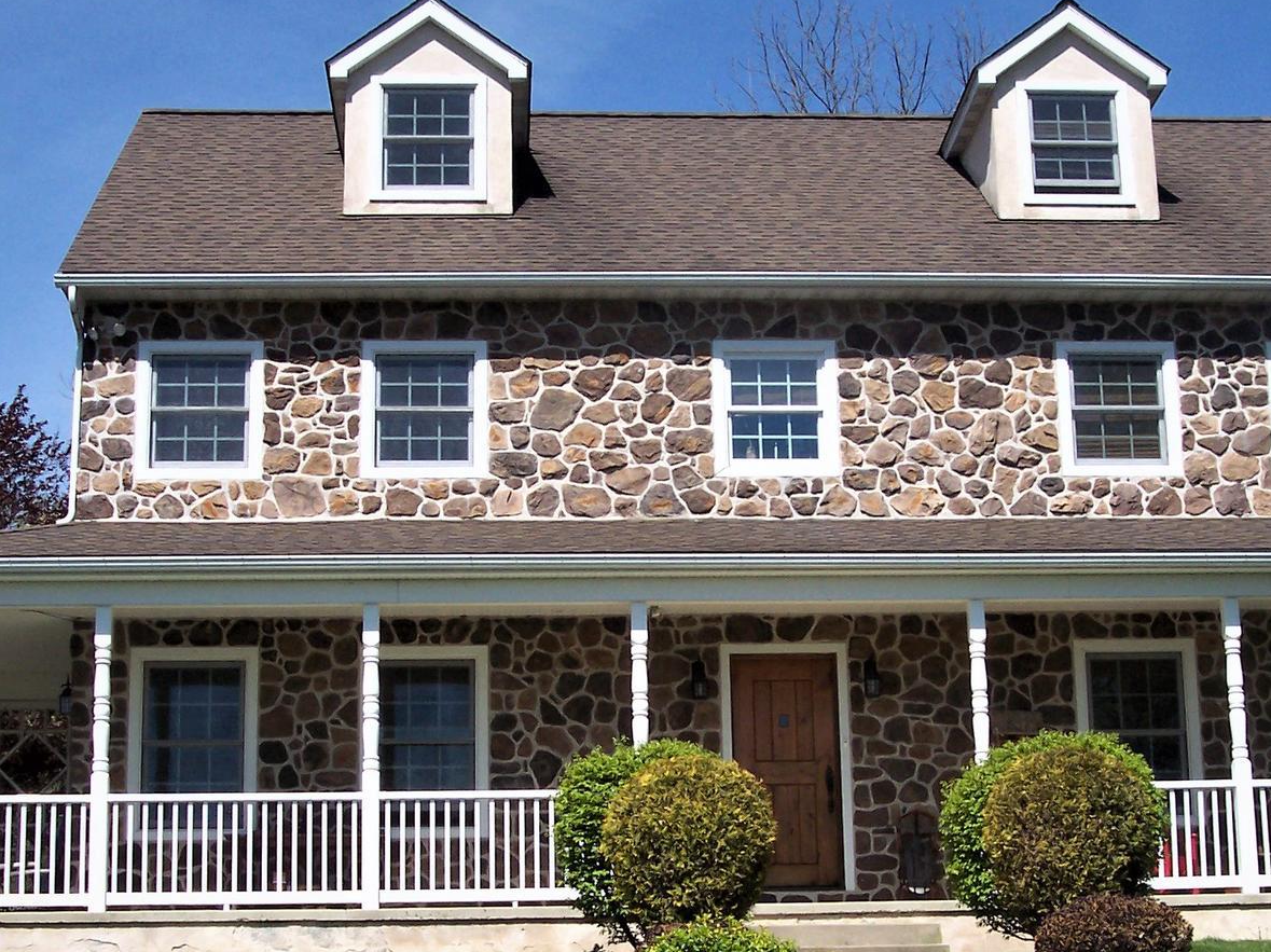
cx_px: 689
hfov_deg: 29.4
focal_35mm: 66
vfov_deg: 22.2
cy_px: 555
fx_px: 2422
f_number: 4.8
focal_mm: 8
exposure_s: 1/700
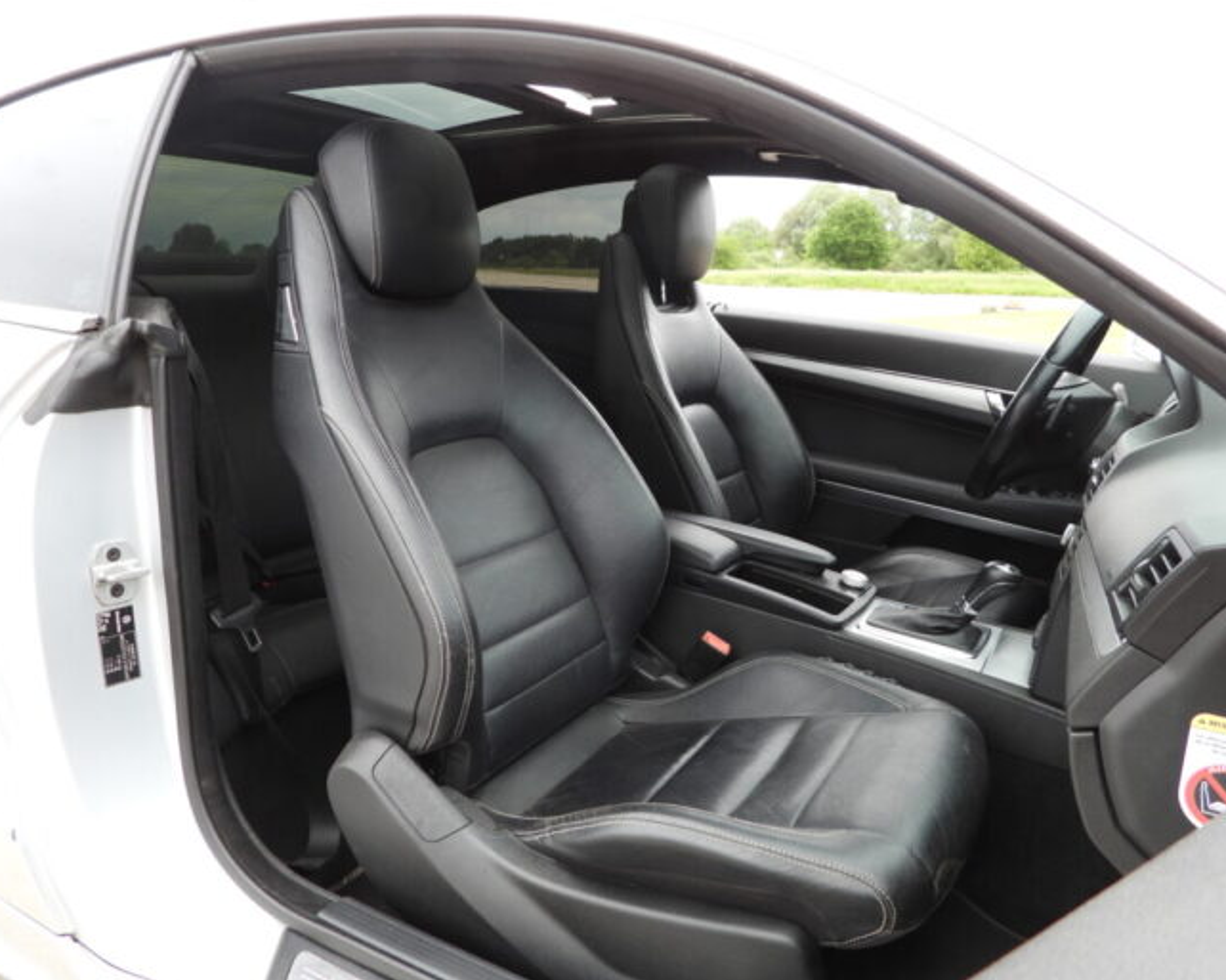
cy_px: 497
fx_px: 943
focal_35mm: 26
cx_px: 623
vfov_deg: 54.9
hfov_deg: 66.0
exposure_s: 1/100
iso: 100
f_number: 2.8
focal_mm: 4.3
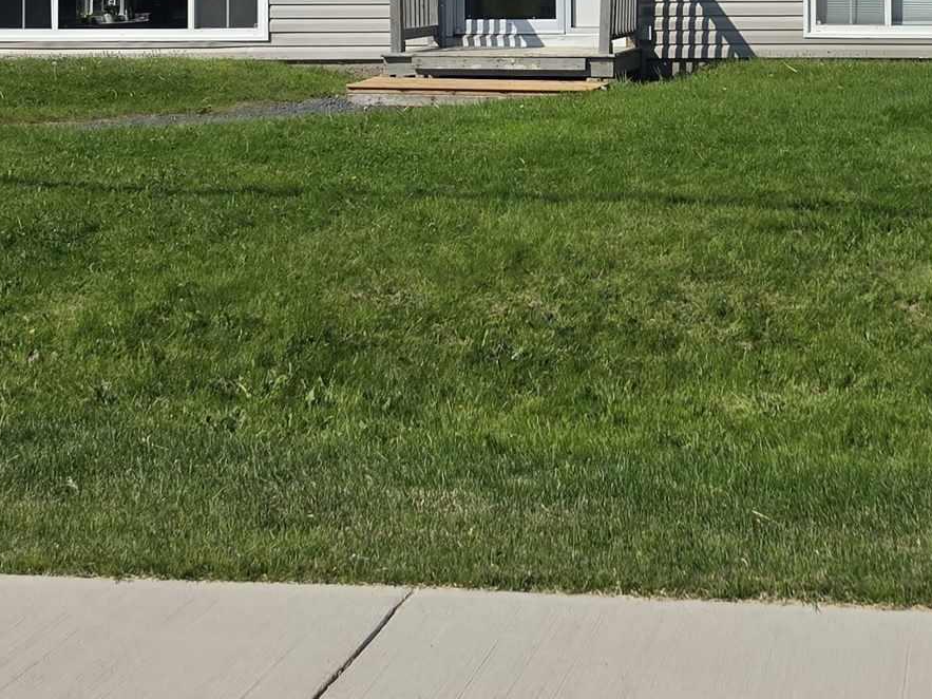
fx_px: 2154
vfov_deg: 17.8
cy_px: -78
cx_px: 692
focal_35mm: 80
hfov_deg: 24.2
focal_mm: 6.5
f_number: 1.4
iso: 40
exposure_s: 1/7939
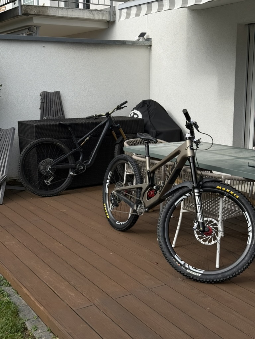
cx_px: 128
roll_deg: +0.0
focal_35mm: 48
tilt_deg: -10.7
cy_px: 170
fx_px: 471
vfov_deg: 39.7
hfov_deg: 30.3
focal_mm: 6.76
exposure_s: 1/3096
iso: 100
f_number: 1.78
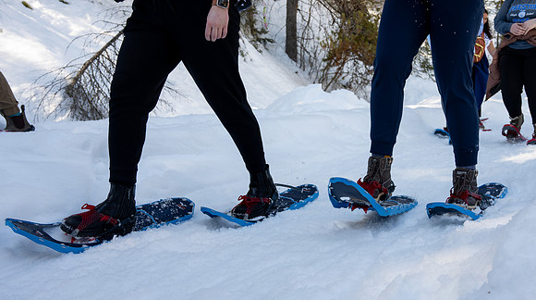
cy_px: 127
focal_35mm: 37
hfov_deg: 54.1
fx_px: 520
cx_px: 323
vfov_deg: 32.0
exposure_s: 1/500
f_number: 5
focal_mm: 28.5
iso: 640
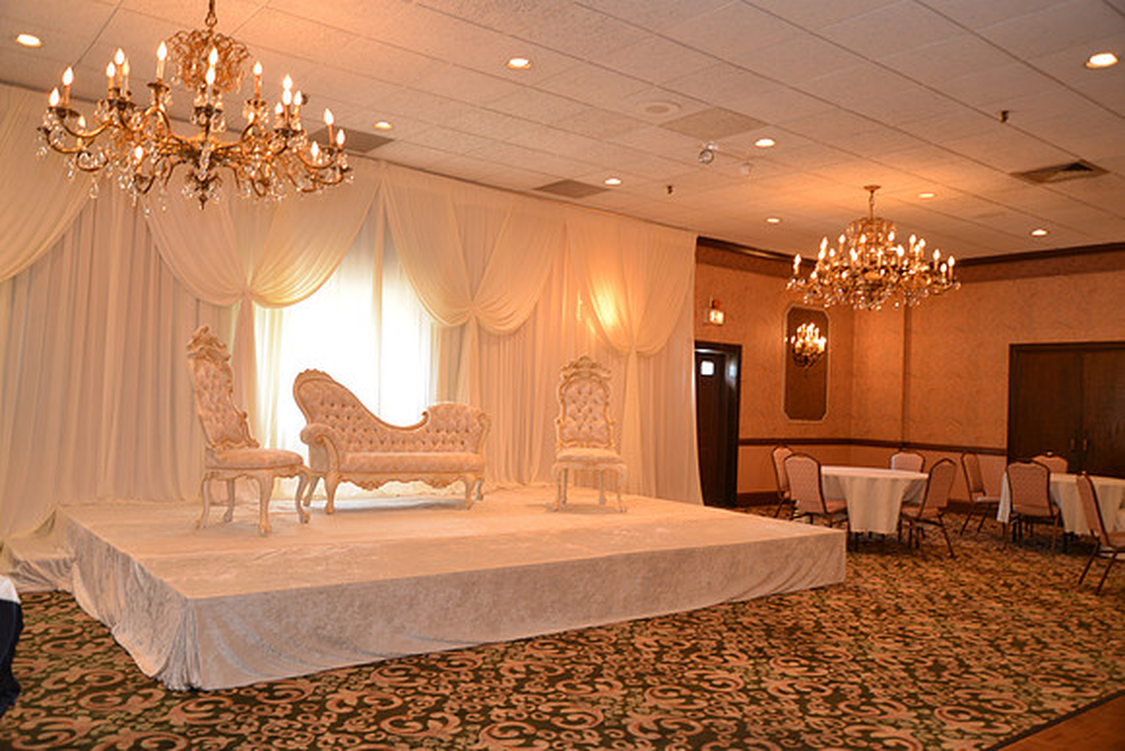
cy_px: 376
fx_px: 906
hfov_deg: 63.6
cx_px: 562
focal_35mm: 29
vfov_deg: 45.0
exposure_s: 1/30
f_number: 3.8
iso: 640
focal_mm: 29
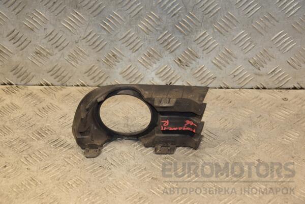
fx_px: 661
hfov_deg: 26.0
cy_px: 102
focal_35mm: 78
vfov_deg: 17.5
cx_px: 152
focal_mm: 52
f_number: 5
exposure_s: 1/200
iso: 800
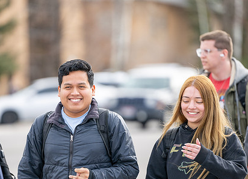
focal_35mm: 316
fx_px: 2235
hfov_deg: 6.4
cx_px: 112
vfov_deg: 4.6
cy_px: 114
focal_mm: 200
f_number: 2.8
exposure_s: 1/2000
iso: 320
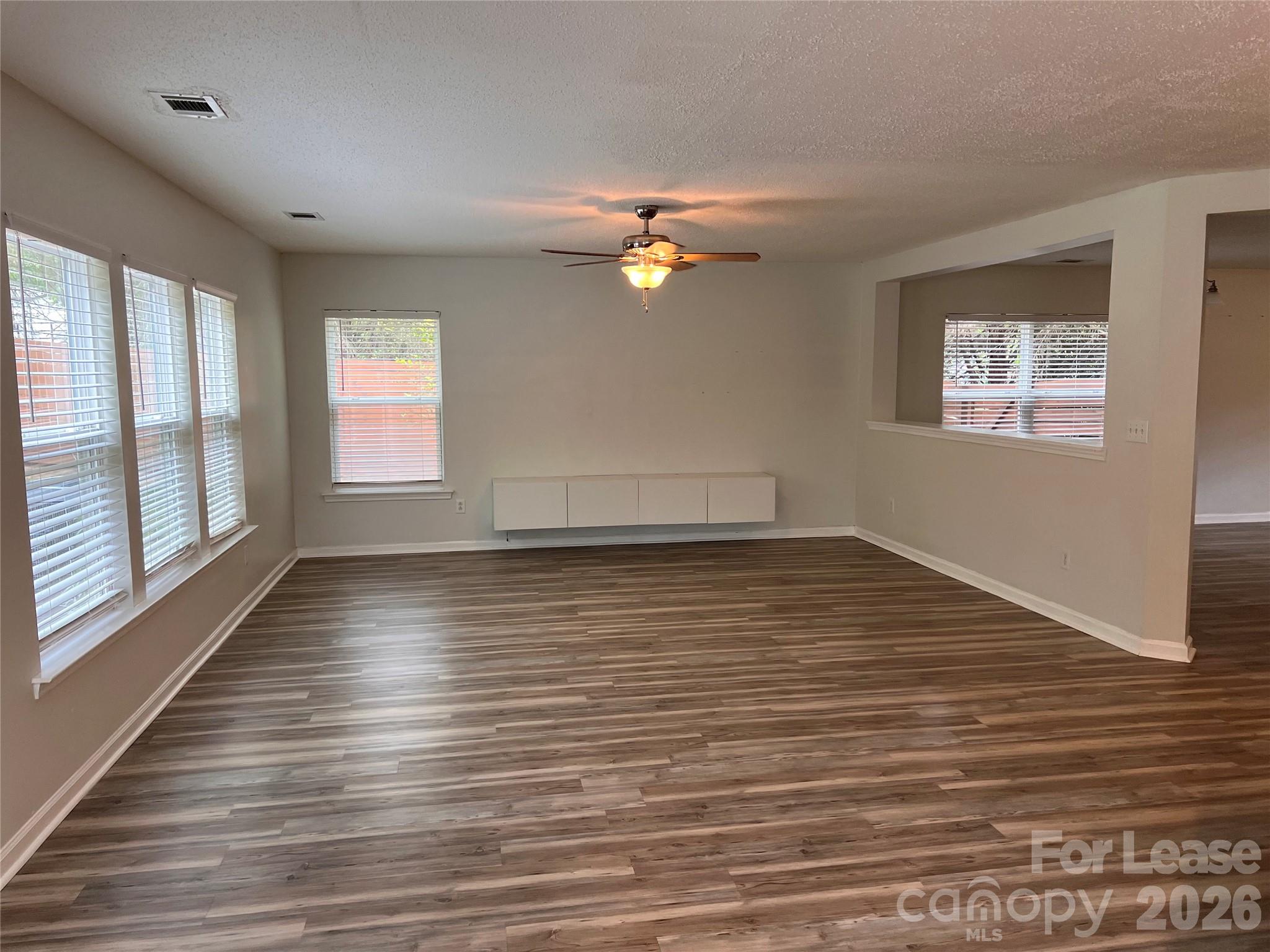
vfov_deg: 53.1
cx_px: 635
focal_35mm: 26
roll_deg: +0.4
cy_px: 476
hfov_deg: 67.3
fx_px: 954
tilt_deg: -5.7
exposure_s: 1/120
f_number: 1.5
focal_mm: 5.7
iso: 100
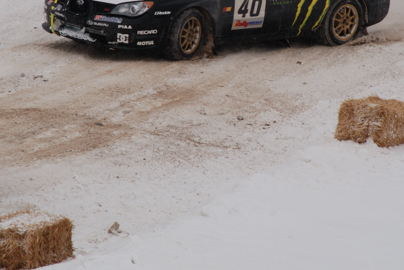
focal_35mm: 509
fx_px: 5722
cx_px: 189
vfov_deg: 2.7
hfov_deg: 4.0
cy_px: 20
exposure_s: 1/640
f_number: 5.6
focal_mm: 135
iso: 200
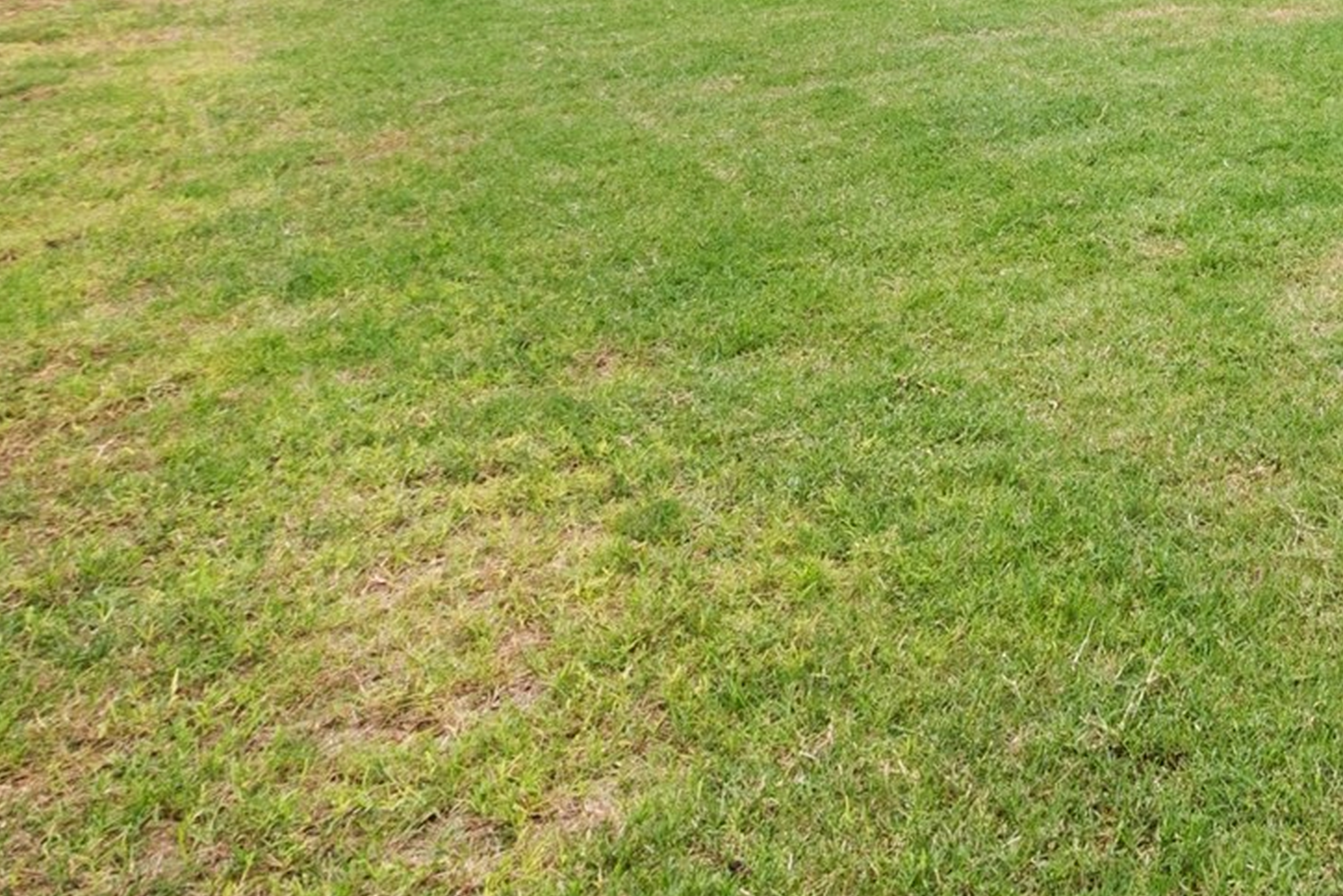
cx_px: 1816
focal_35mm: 48
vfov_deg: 24.9
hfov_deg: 30.6
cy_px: -219
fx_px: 1791
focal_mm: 16
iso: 800
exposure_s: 1/40
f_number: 8
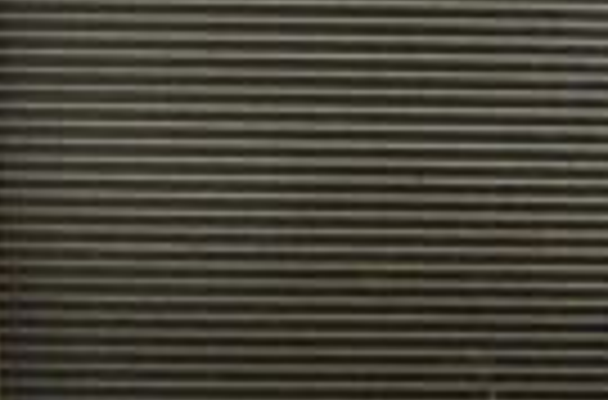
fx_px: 2878
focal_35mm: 171
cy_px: -187
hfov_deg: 11.8
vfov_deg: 7.8
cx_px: 712
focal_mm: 24
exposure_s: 1/20
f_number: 5.6
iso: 400
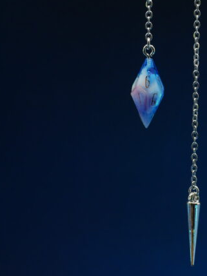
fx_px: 893
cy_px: 53
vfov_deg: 17.4
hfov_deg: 13.1
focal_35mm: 112
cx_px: 189
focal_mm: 30
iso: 800
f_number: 6.3
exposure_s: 1/60
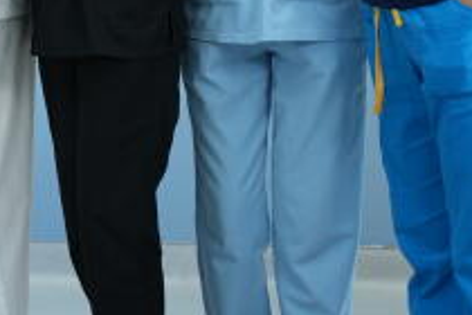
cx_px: -294
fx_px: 2399
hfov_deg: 10.7
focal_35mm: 183
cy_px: -271
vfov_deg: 7.3
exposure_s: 1/100
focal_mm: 48
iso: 250
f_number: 2.8
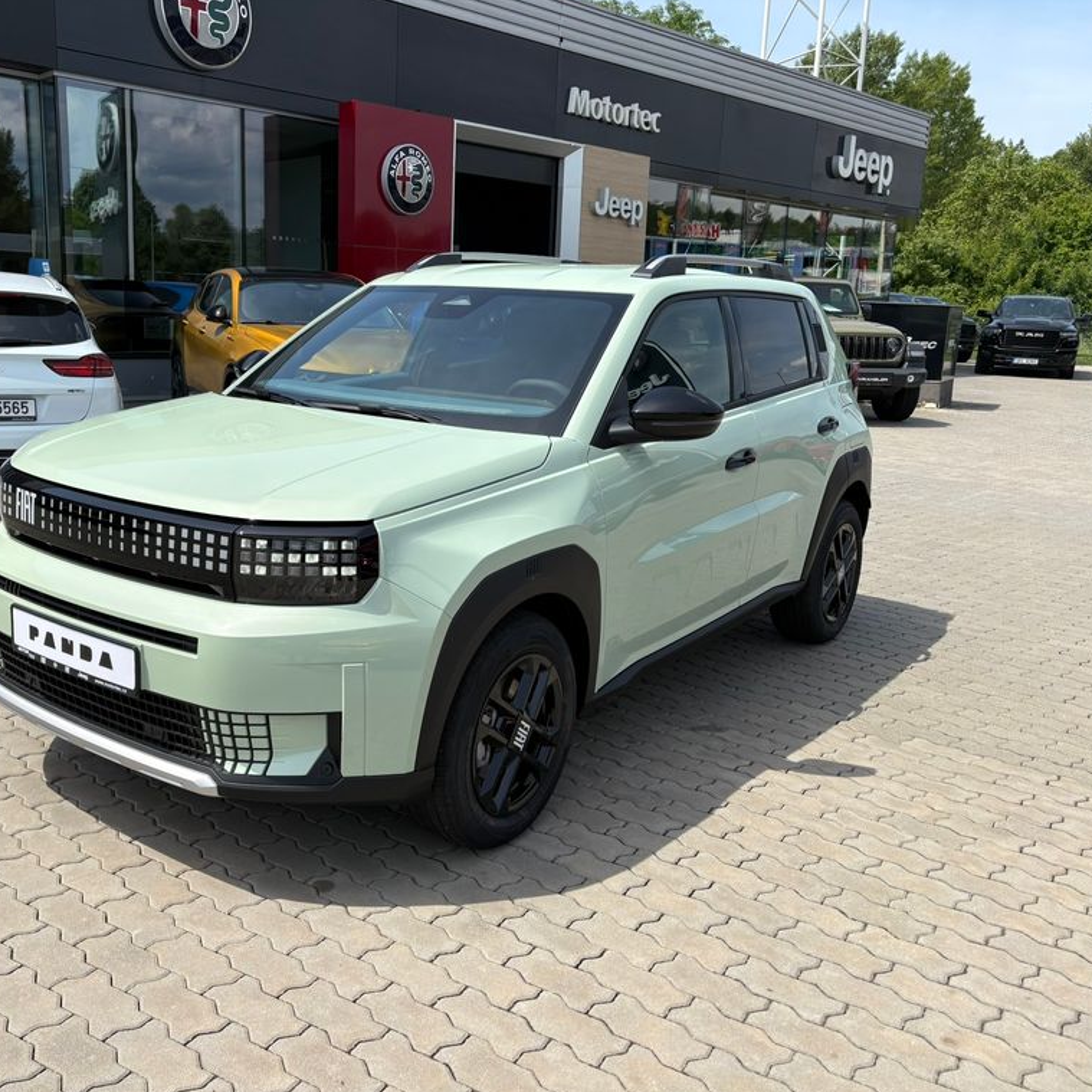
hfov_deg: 51.9
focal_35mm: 31
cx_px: 397
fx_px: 1106
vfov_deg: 52.5
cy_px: 547
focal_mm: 5.96
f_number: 1.6
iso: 50
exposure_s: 1/3448
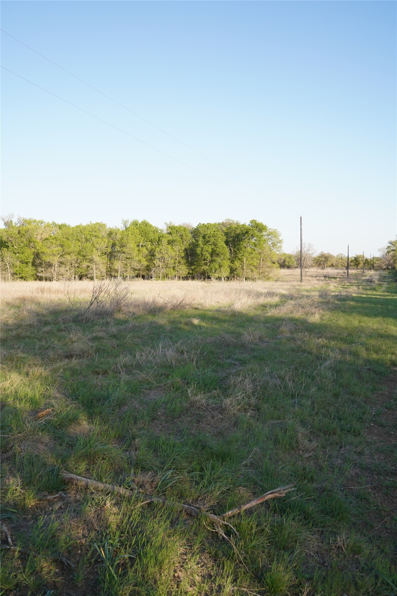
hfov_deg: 46.4
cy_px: 298
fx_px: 463
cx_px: 198
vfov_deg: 65.5
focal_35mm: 28
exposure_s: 1/320
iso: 400
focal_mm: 28
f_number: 8
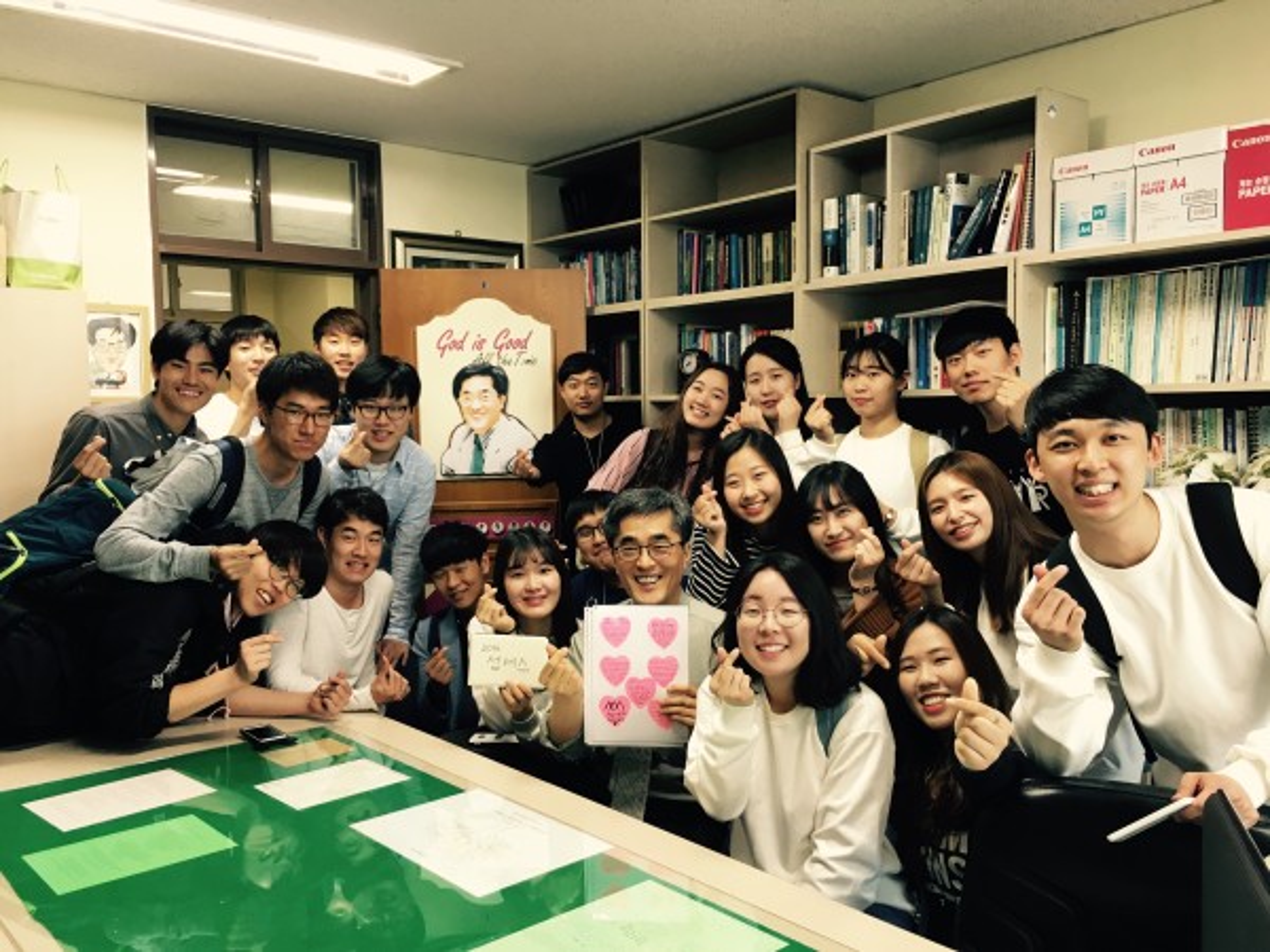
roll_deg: +0.2
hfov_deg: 61.7
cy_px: 476
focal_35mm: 29
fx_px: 1064
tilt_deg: -3.3
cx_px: 635
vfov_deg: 48.2
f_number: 2.2
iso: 64
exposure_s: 1/30
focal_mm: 4.15
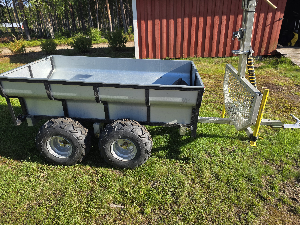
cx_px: 150
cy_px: 112
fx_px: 199
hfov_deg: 73.9
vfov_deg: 58.9
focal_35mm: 23
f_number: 1.7
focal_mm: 6.3
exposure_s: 1/2503
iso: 80
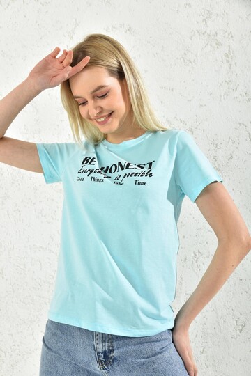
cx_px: 126
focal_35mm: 48
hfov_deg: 28.1
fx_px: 502
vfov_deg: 41.1
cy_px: 188
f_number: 7.1
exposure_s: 1/160
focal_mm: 48
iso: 100
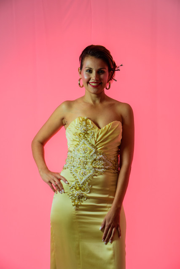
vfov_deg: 29.9
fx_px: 506
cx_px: 90
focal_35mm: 68
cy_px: 134
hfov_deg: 20.2
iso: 320
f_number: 5
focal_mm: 45
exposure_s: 1/160
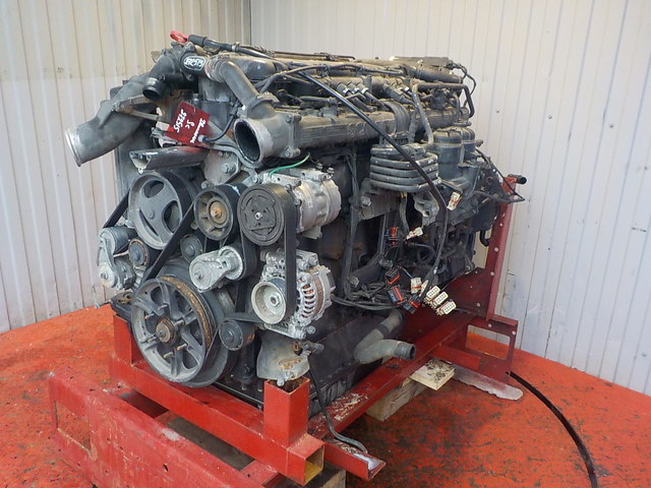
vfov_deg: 46.8
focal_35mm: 30
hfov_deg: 60.0
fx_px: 564
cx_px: 326
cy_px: 244
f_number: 3.3
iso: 280
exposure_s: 1/30
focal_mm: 4.1
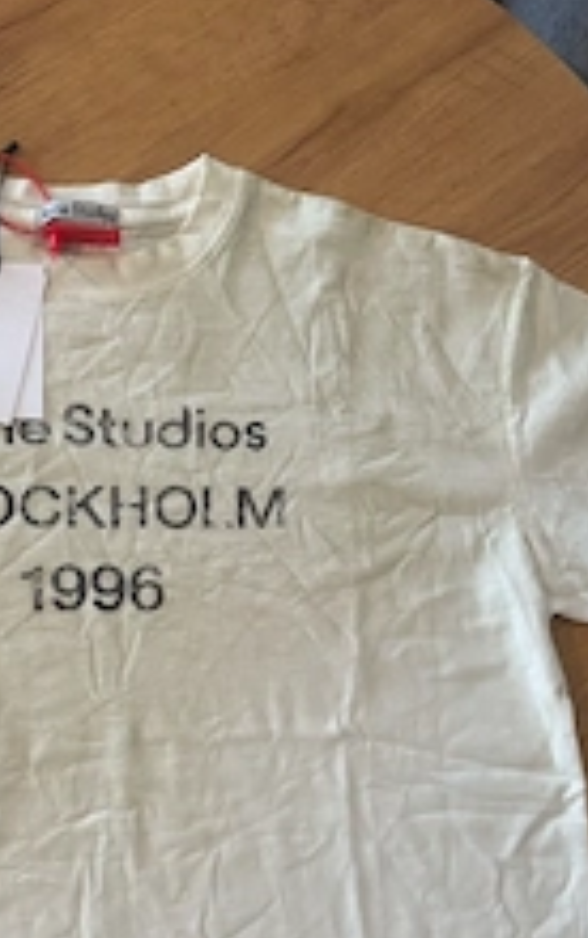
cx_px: 94
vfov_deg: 39.2
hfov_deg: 25.3
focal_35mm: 50
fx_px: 1279
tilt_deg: -77.6
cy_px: 699
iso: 160
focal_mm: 5.96
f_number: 1.6
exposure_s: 1/50
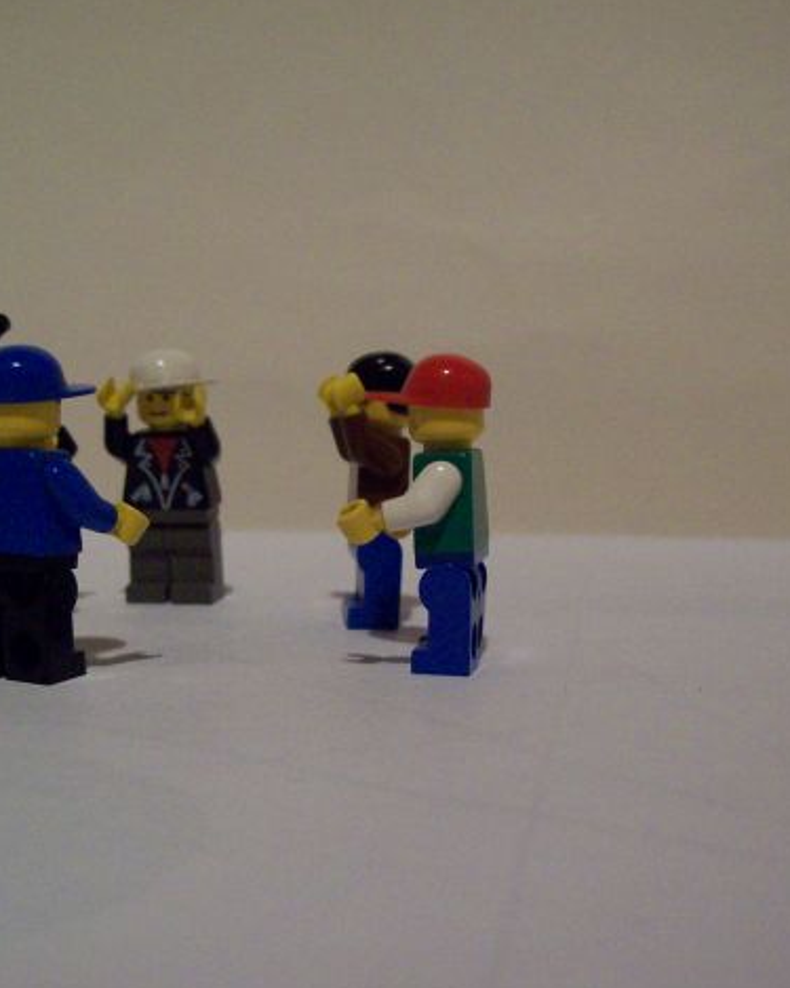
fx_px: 1403
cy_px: 495
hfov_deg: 31.4
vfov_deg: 38.8
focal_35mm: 48
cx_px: 331
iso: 200
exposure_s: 1/8
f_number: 2.7
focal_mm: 6
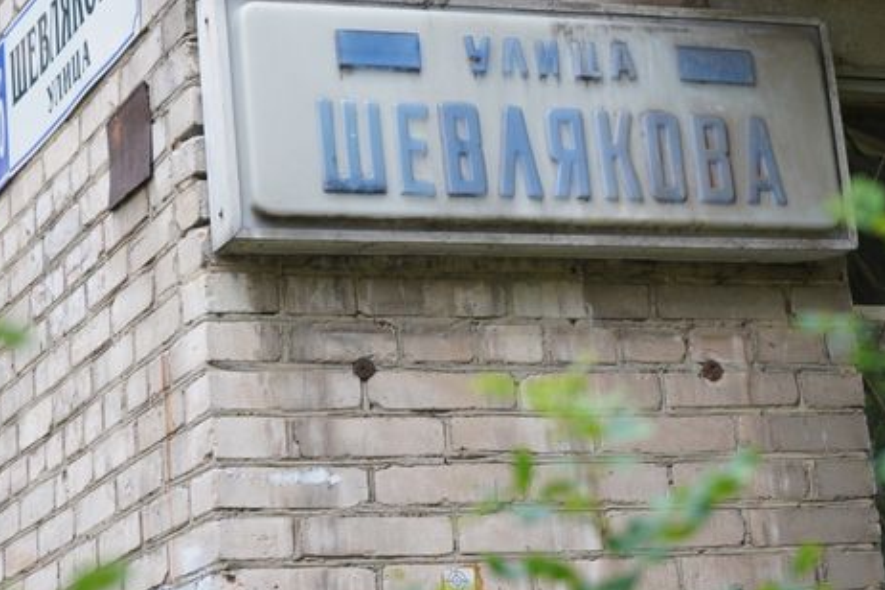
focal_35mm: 106
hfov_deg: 19.3
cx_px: 522
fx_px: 2606
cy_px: 167
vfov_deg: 12.9
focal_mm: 70
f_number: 5.6
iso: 1250
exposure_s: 1/160
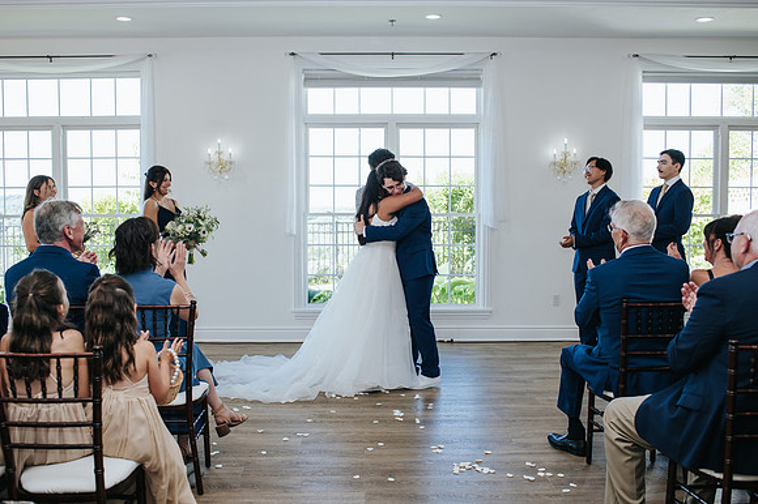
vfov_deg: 35.5
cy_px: 265
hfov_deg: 51.4
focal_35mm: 37
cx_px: 366
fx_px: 787
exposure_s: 1/200
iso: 250
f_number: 3.5
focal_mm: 35
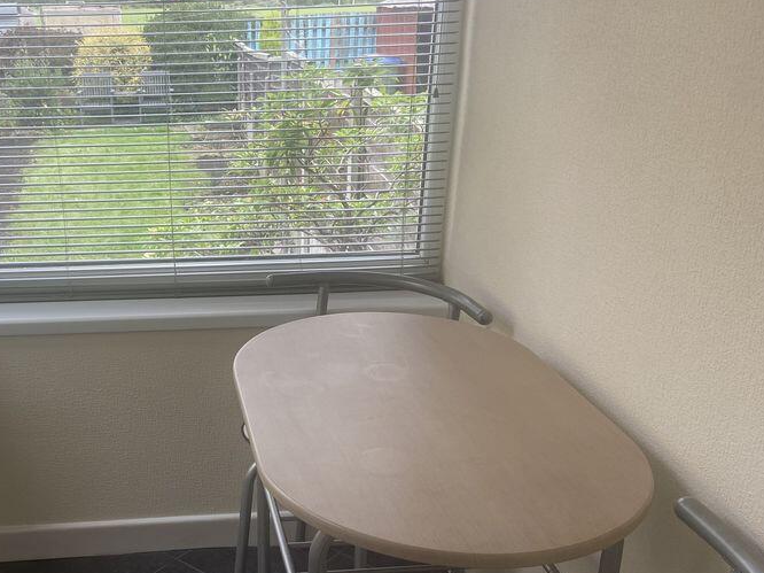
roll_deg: +1.6
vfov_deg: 35.7
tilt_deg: -22.8
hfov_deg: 45.2
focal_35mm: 40
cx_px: 193
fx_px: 883
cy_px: 370
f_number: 1.8
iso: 64
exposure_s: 1/100
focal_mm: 4.25
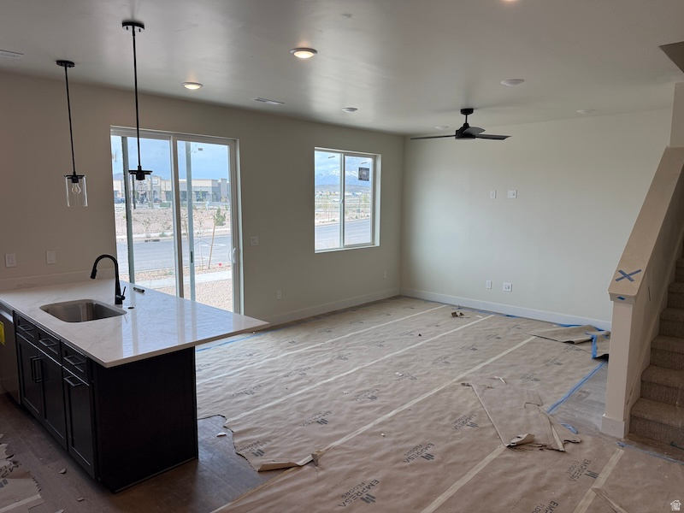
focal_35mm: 24
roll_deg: -0.4
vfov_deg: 56.8
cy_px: 256
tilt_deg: -7.1
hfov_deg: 71.6
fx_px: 474
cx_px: 342
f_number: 1.78
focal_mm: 6.76
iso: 100
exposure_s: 1/602
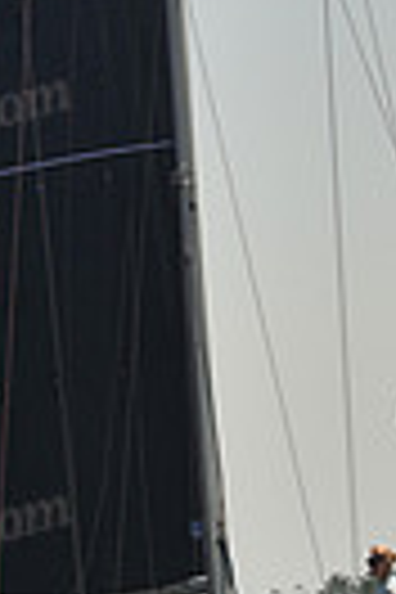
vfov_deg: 6.6
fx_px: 5082
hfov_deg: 4.5
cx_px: 304
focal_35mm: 308
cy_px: 747
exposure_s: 1/640
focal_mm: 70
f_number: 8
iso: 250
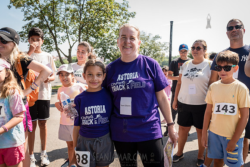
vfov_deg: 40.3
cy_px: 84
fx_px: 227
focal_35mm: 33
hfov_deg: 57.7
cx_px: 125
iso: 400
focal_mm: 32
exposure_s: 1/640
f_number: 5
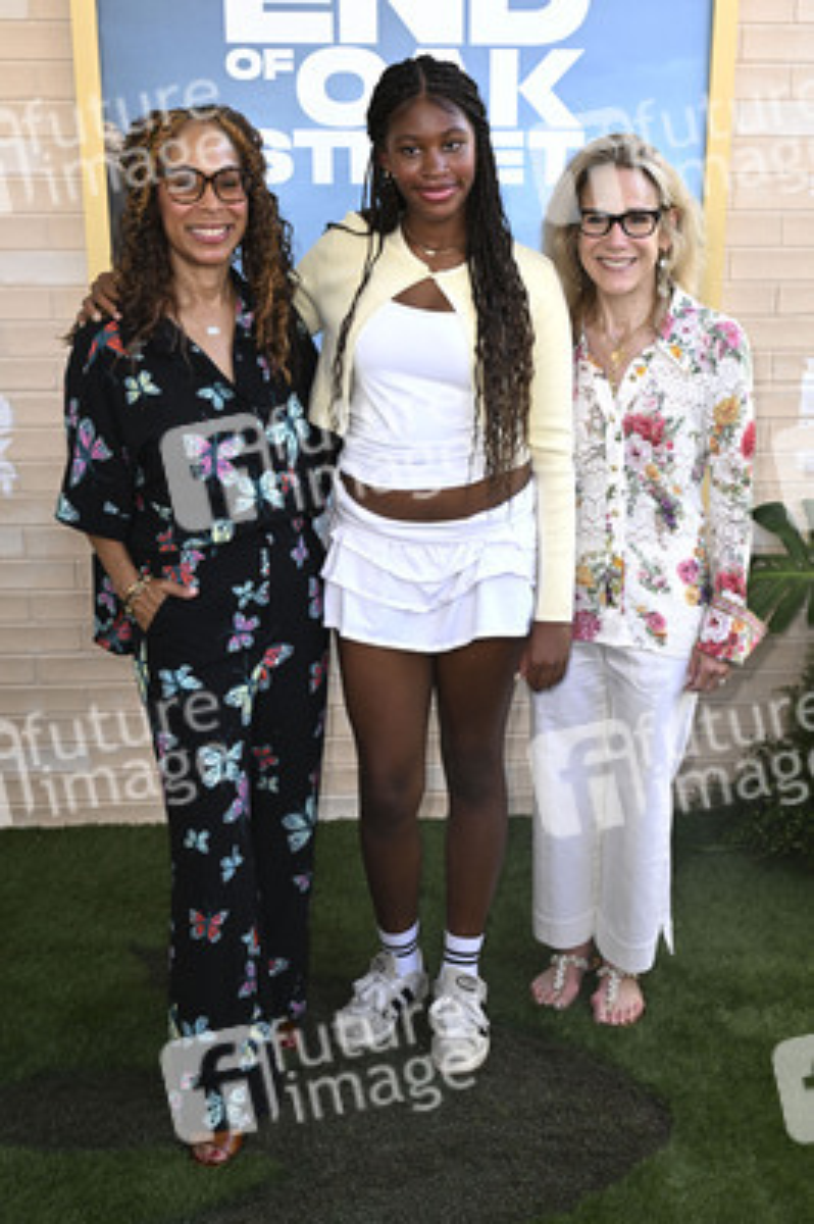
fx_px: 1325
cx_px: 407
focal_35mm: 39
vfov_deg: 49.6
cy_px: 612
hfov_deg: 34.2
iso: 640
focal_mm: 39
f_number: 5.6
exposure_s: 1/250
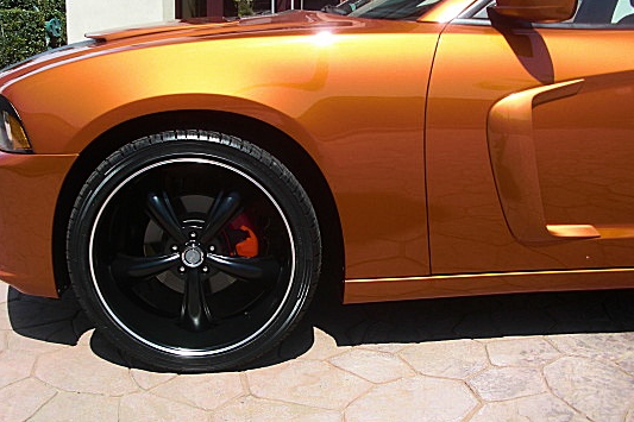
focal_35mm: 45
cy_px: 197
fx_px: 792
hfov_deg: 43.6
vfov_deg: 29.8
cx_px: 301
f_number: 2.8
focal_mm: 6.3
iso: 50
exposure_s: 1/800
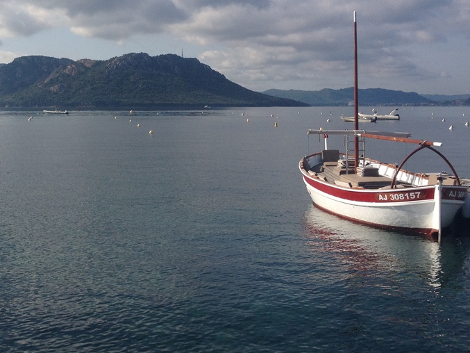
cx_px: 93
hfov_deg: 30.4
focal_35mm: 62
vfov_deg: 23.6
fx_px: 842
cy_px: 123
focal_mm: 4.28
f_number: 2.4
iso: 64
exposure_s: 1/2632
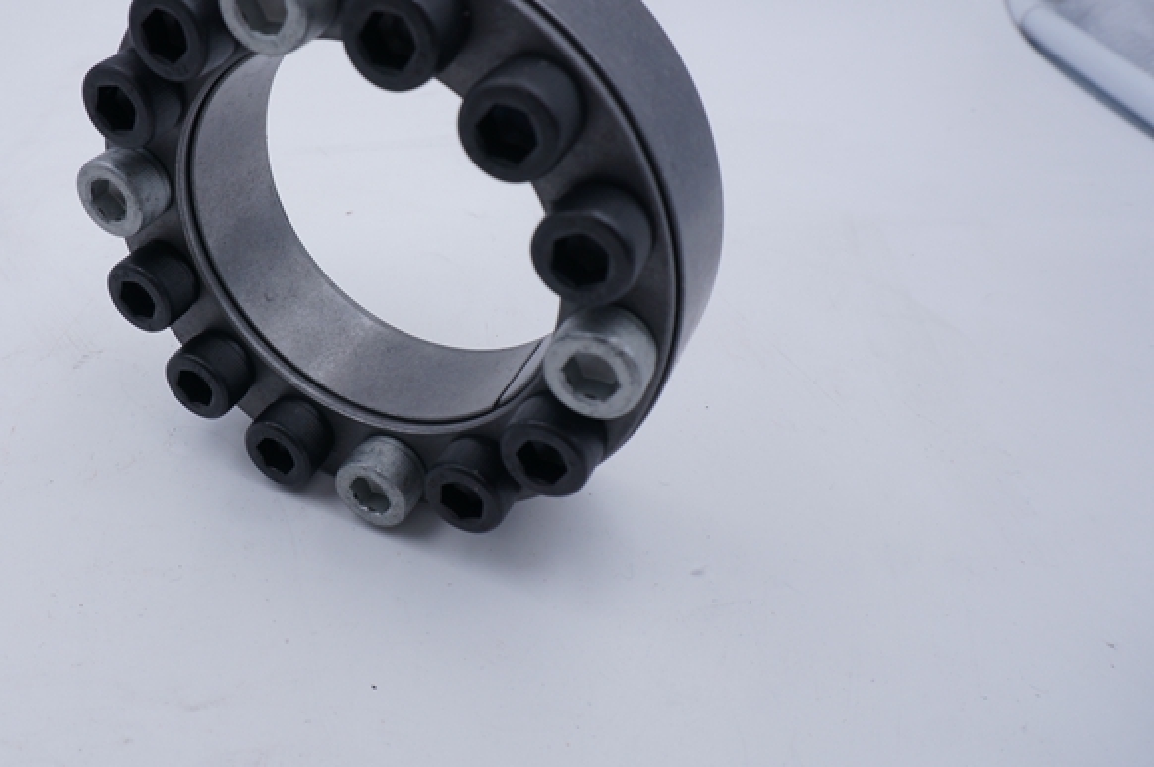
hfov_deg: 55.9
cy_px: 297
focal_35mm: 33
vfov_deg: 39.7
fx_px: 1057
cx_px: 377
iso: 200
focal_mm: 16
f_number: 8
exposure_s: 1/125
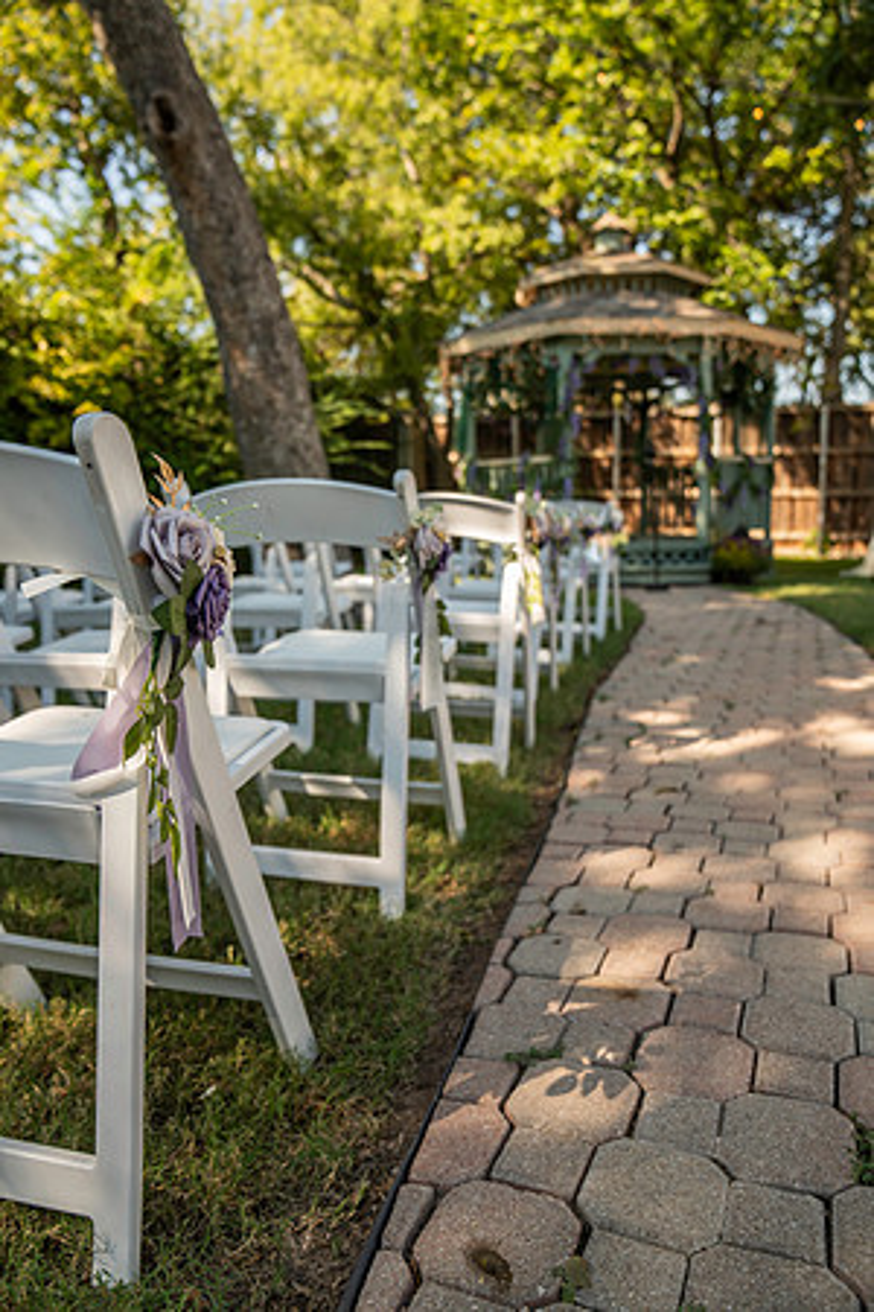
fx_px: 874
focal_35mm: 24
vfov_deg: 73.7
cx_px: 437
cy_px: 656
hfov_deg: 53.1
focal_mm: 24
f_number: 3.2
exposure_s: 1/1250
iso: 400
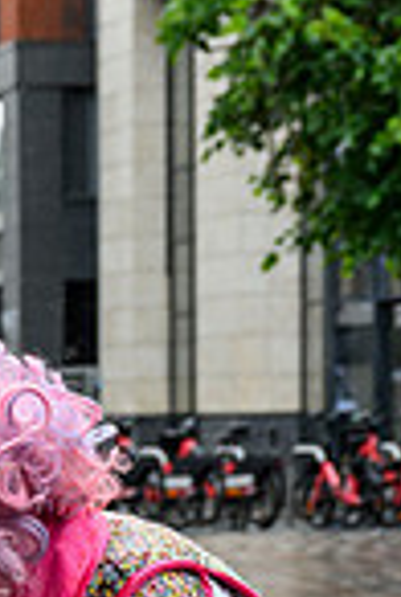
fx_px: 2976
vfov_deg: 11.3
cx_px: -415
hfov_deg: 7.4
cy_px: 626
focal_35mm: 179
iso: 500
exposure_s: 1/500
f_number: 4.5
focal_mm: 41
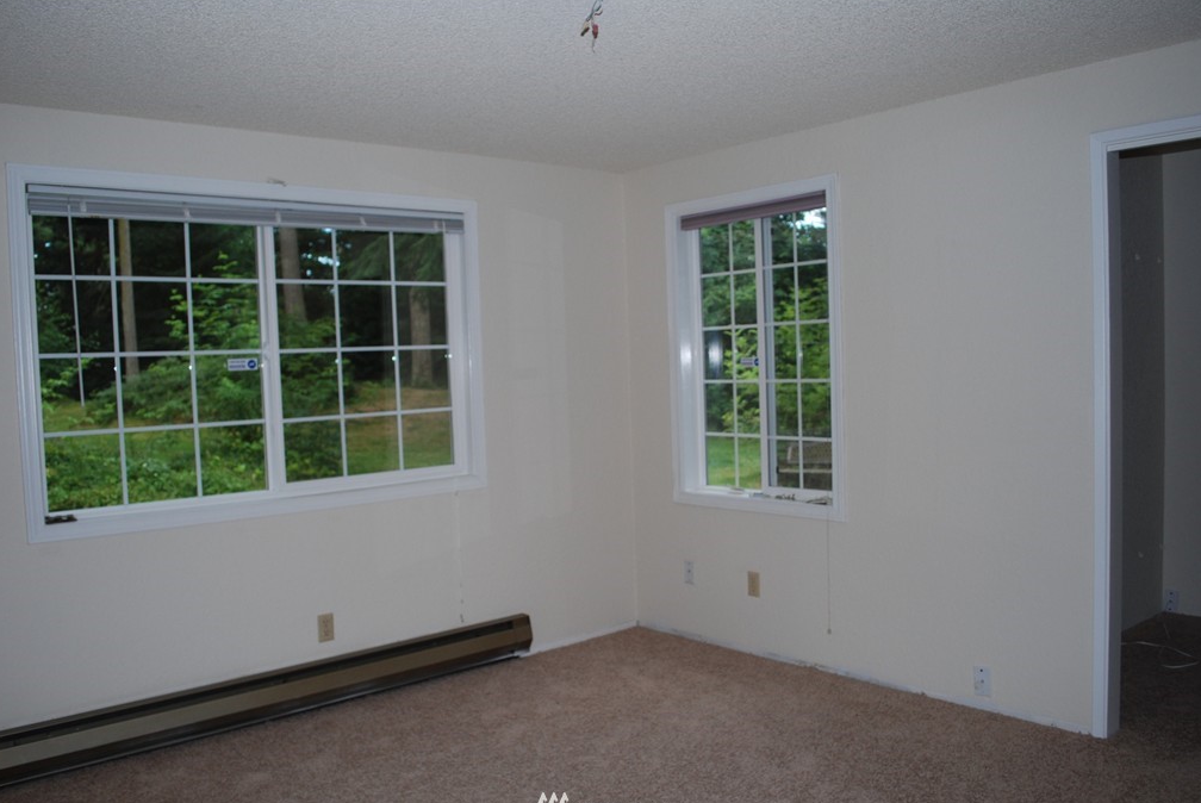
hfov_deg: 63.6
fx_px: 968
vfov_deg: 45.0
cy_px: 421
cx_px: 600
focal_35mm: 29
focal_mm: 18
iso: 200
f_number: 3.5
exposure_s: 1/60
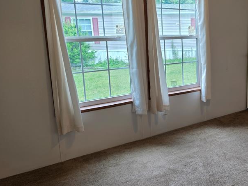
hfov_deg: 44.9
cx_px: 206
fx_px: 279
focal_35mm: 39
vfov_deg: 36.8
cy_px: 89
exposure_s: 1/120
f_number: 1.7
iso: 64
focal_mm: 6.3
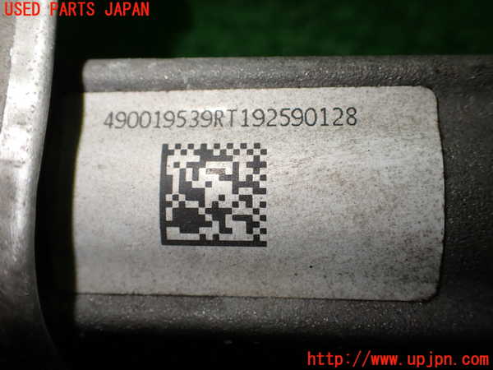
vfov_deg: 44.2
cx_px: 246
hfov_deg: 56.8
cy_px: 185
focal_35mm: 32
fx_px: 456
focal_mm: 5.79
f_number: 2.4
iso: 125
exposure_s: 1/125
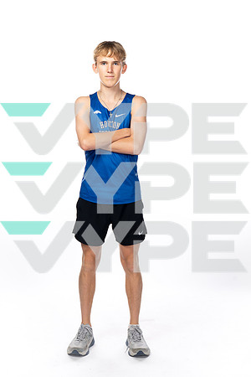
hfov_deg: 24.2
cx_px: 126
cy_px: 188
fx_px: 586
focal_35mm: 56
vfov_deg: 35.6
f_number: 8
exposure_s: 1/250
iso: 640
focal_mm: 56
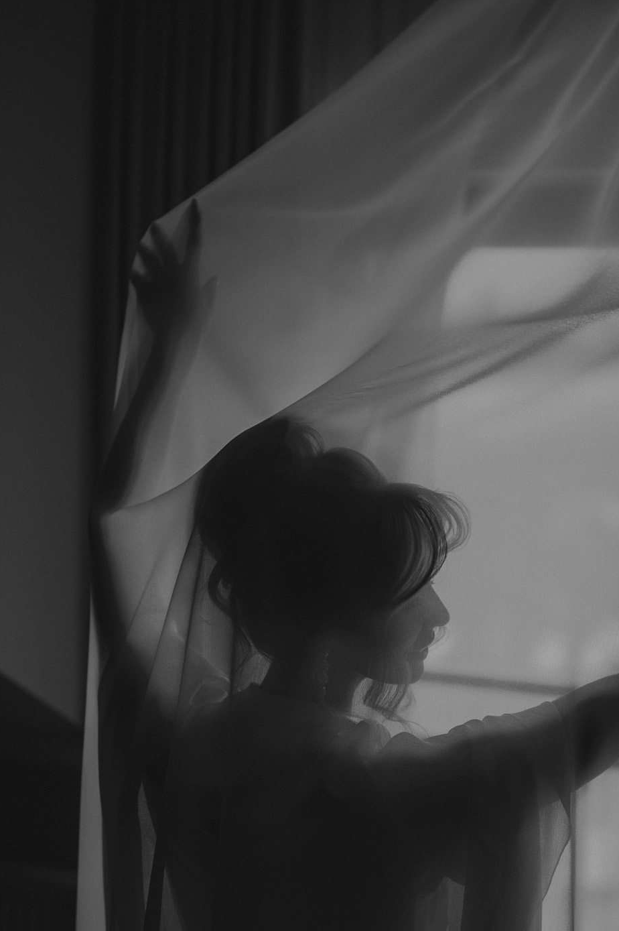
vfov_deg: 27.9
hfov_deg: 18.8
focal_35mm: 72
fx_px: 1860
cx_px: 436
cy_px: 620
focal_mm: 50
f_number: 1.8
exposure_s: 1/800
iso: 100
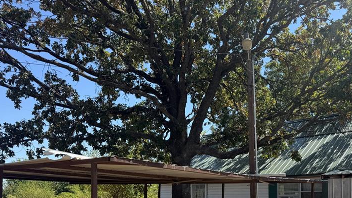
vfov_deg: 29.4
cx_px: 214
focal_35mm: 38
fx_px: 355
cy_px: 191
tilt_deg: +0.7
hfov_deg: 52.4
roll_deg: +0.1
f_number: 1.78
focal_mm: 6.76
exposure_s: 1/1767
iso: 80
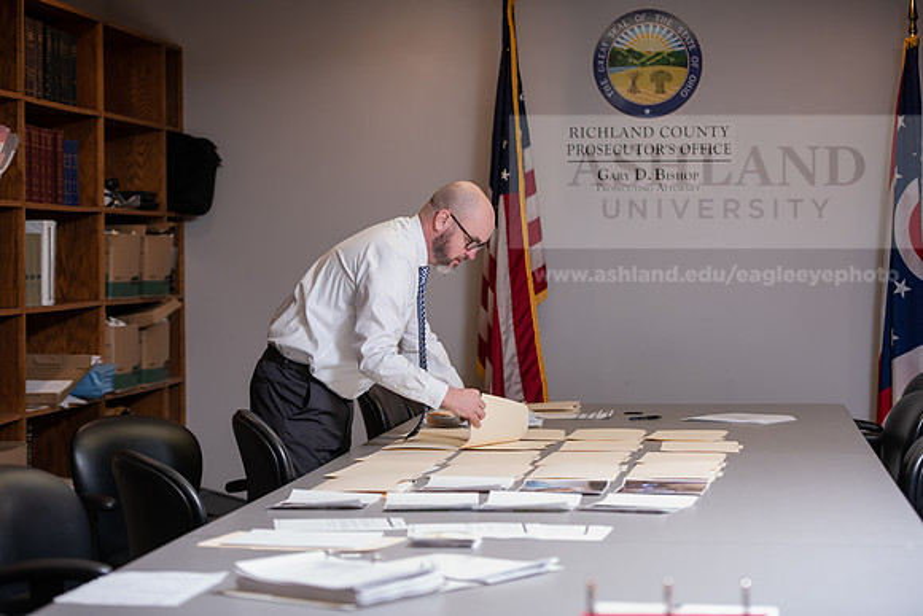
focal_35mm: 90
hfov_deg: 22.6
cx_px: 462
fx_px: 2308
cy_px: 308
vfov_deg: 15.2
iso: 500
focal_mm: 90
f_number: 3.5
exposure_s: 1/125
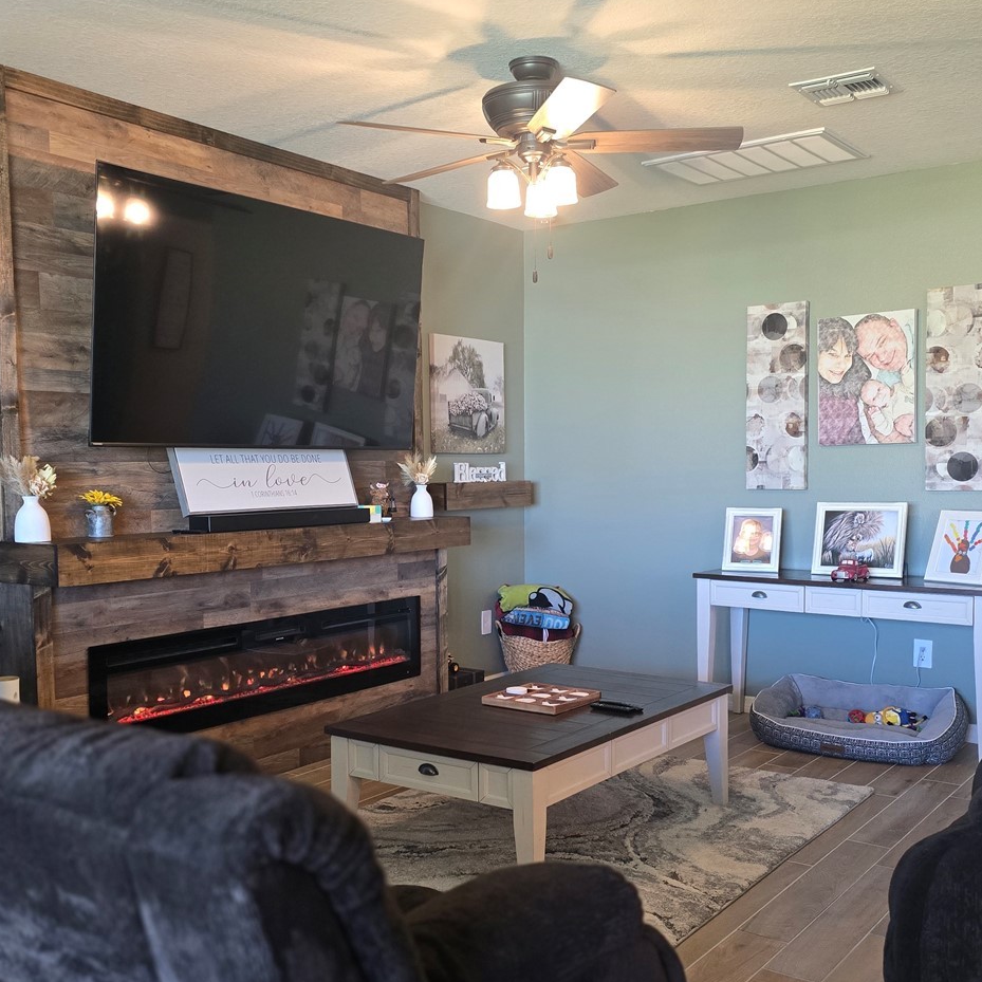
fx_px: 1123
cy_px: 554
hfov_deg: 47.2
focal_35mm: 35
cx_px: 516
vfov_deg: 47.1
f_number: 1.7
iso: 500
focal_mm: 6.3
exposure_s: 1/120
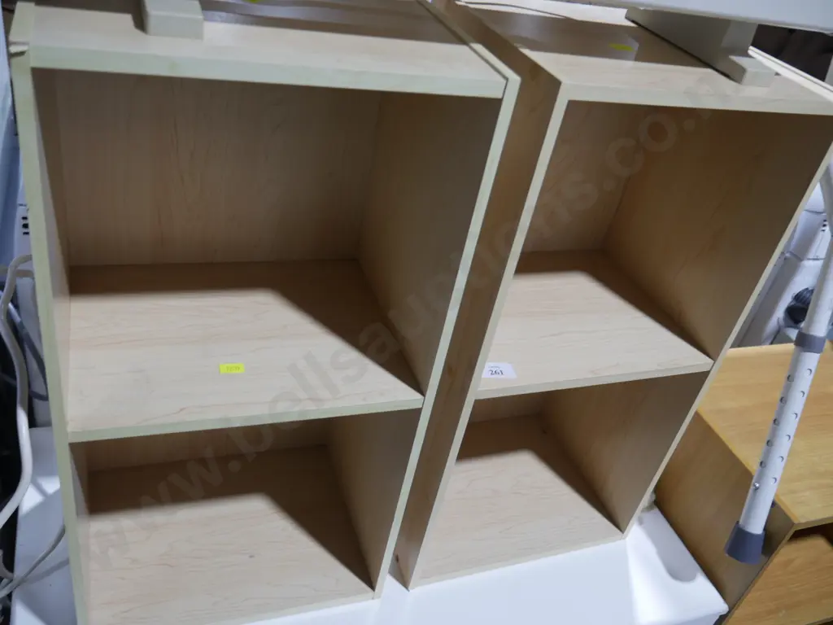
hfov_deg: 56.8
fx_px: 770
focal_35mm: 32
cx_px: 416
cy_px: 312
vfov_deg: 44.2
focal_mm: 16
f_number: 3.6
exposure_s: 1/60
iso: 200
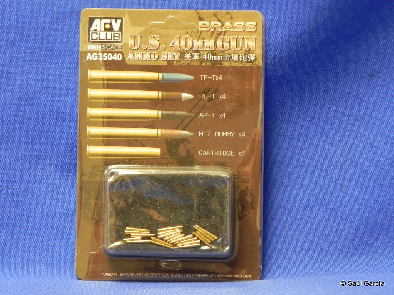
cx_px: 197
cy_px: 148
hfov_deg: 18.7
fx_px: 1195
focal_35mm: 105
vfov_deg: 14.1
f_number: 4
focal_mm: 18.8
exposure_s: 1/10.4
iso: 400
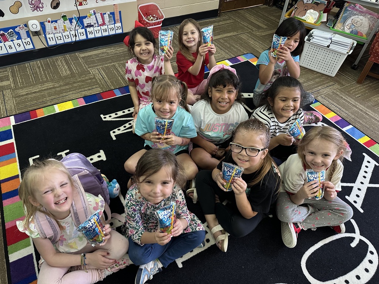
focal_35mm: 24
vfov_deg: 56.8
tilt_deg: -45.8
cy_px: 142
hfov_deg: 71.6
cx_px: 190
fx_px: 263
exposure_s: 1/60
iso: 320
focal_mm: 6.86
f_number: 1.78
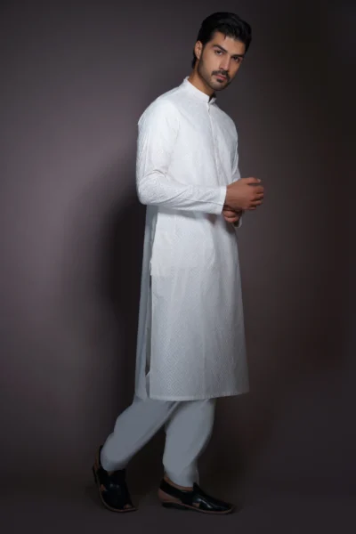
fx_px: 875
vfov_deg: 33.9
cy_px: 267
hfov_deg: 23.0
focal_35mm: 59
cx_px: 178
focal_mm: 59
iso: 320
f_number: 8
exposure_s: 1/160
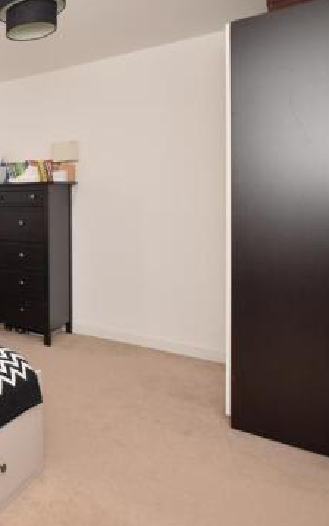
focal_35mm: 28
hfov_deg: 29.9
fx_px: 401
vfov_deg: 65.8
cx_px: -145
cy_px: 209
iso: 400
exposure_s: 1/30
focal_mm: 10
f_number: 9
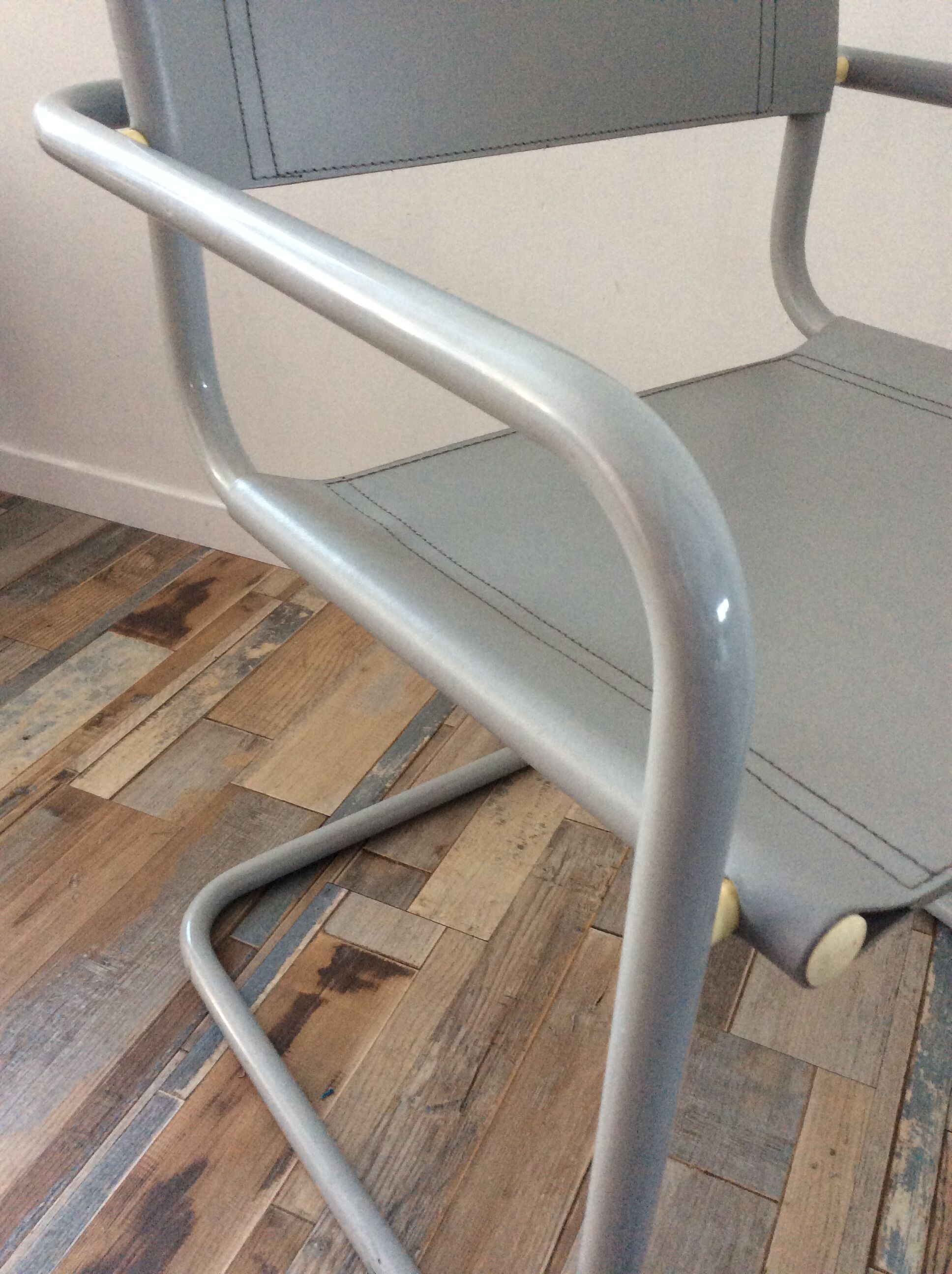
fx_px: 1177
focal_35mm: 32
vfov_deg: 56.9
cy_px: 637
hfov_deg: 44.1
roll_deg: -0.7
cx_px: 476
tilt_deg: -33.6
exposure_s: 1/25
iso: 160
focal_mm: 3.3
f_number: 2.4
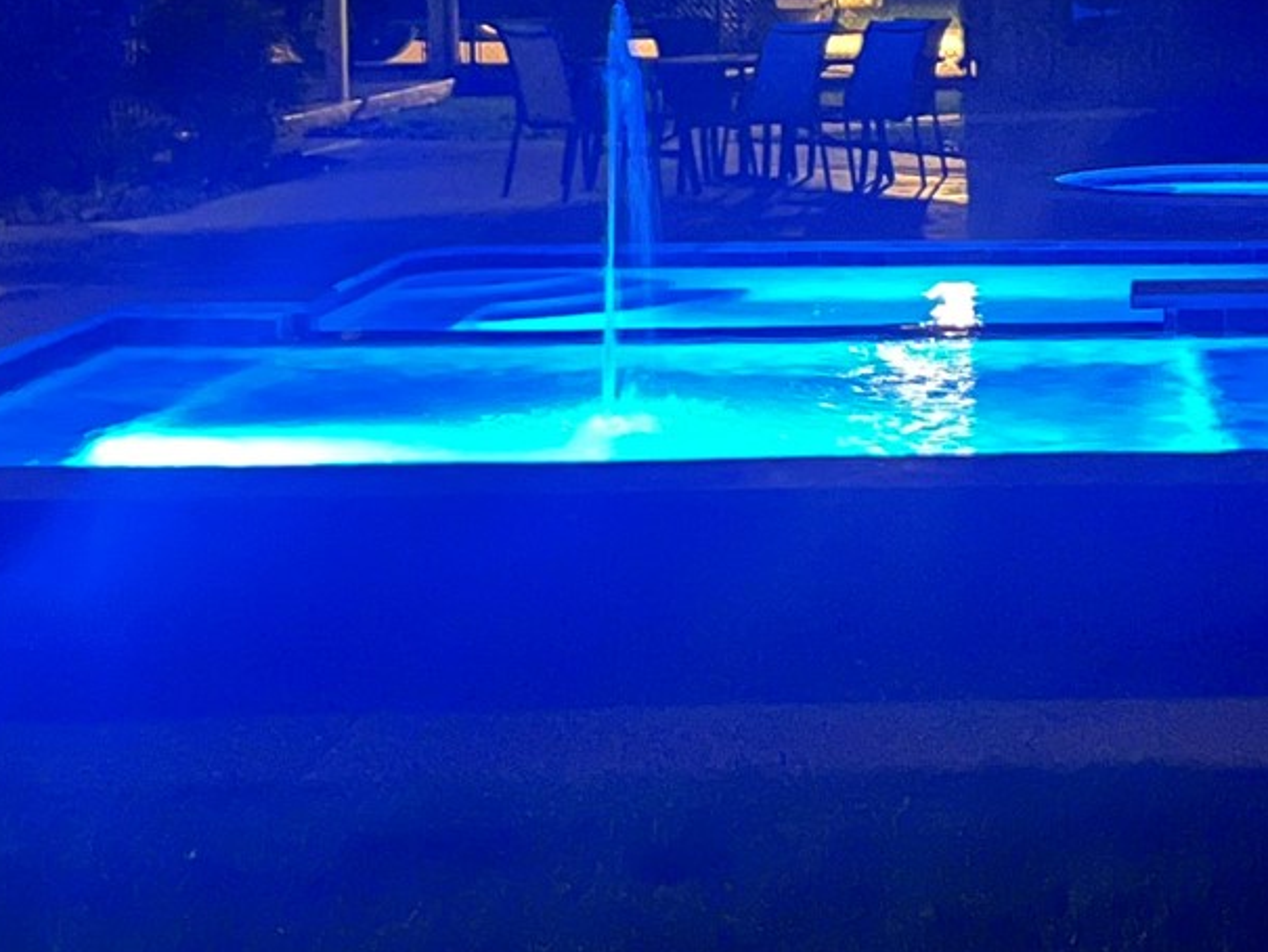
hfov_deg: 21.4
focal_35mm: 88
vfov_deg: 16.6
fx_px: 3224
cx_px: 1314
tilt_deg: -4.9
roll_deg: -0.2
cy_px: 147
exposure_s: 1/2
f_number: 1.6
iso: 1250
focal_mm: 5.1
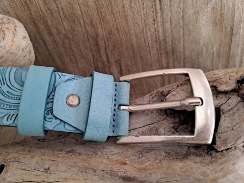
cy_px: 92
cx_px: 122
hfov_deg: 69.4
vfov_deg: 54.9
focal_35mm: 25
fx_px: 176
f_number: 1.8
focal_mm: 4.65
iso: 400
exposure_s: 1/25
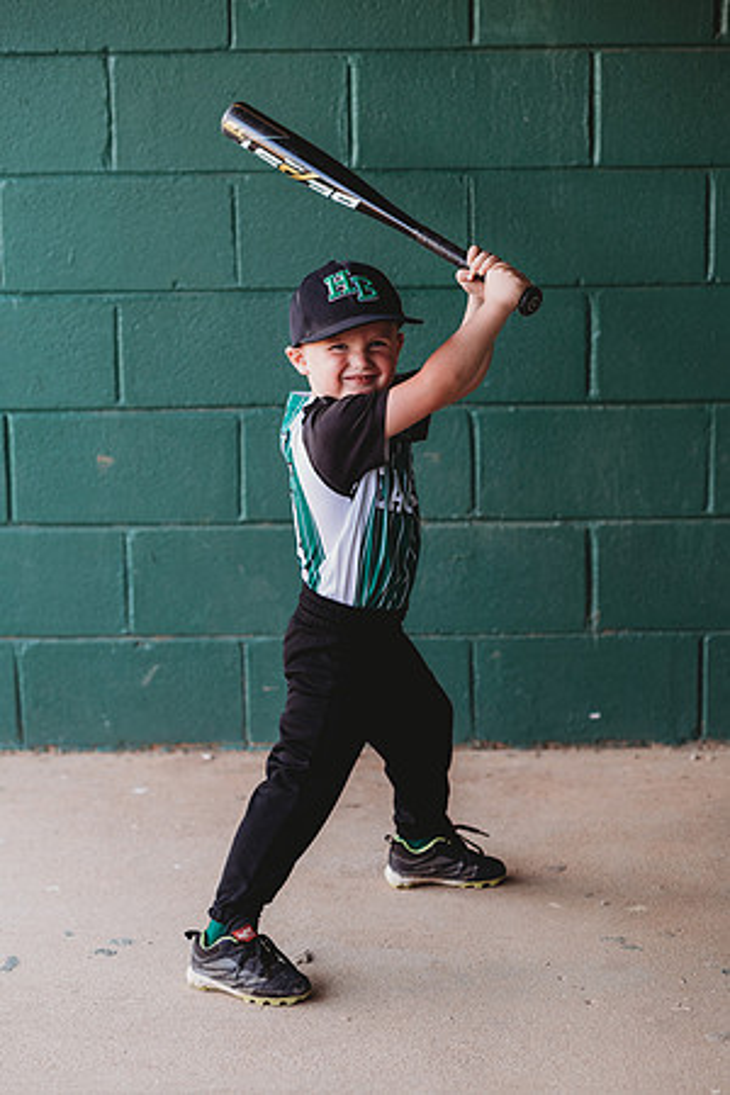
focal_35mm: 85
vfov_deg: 23.9
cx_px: 365
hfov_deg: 16.1
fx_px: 2585
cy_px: 548
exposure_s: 1/250
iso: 320
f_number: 2.8
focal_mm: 85
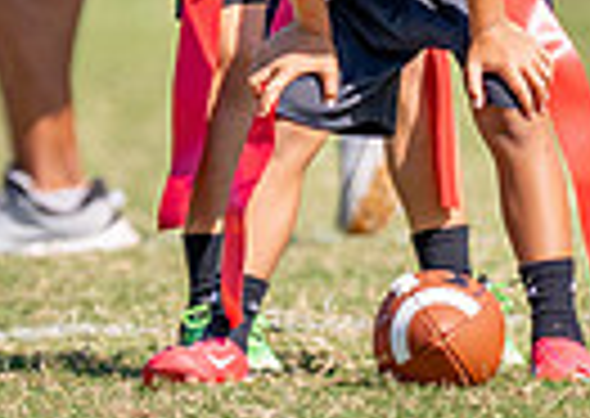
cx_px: 336
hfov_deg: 1.3
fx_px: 25668
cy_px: -126
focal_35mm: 1535
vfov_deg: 0.9
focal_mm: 200
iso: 250
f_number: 2.8
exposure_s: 1/4000
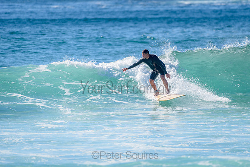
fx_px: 4257
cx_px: 153
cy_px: 70
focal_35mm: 613
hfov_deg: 3.4
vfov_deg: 2.2
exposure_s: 1/2000
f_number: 5.6
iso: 220
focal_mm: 500
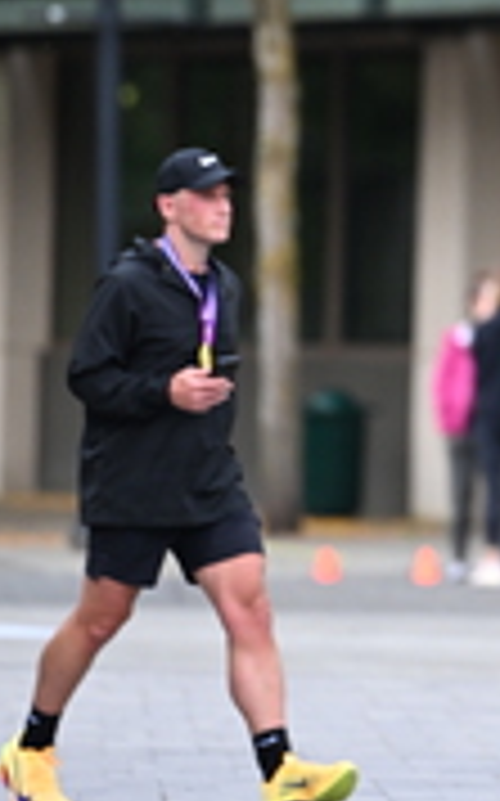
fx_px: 13780
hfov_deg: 2.1
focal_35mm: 631
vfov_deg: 3.3
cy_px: 176
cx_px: 574
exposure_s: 1/1600
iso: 1000
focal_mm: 200
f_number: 2.8
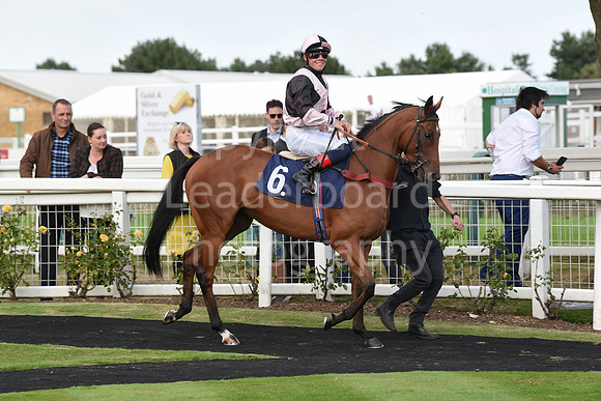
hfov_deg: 12.1
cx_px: 300
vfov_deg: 8.1
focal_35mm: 170
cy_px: 200
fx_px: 2839
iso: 800
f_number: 5.6
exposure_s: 1/320
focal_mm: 170
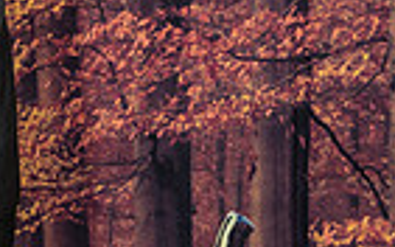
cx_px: -401
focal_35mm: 247
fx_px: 2658
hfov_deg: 8.1
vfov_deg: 5.2
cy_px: -177
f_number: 5.6
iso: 800
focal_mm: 59
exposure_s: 1/80
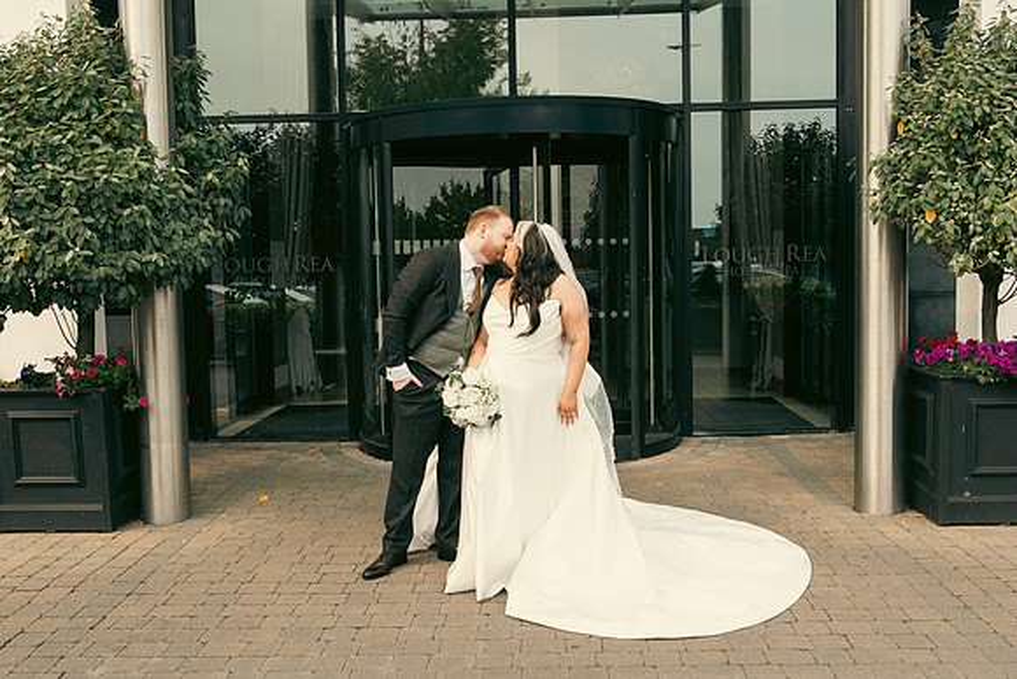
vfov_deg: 36.9
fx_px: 1017
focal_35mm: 36
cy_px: 340
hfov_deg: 53.1
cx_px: 508
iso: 125
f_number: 5
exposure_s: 1/250
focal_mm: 24
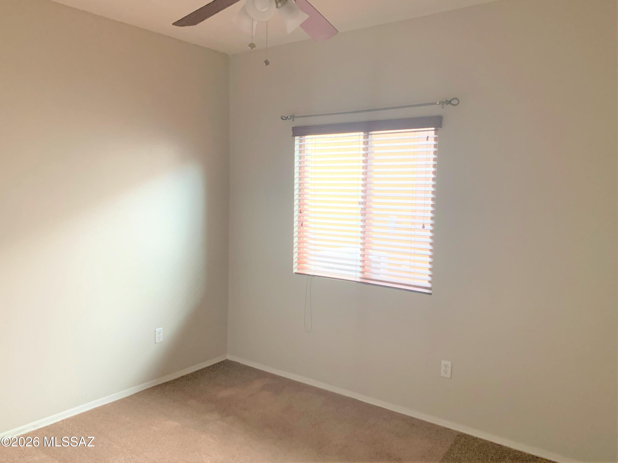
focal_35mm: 26
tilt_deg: -4.1
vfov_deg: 53.1
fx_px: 464
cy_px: 232
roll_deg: +1.1
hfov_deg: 67.3
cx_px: 309
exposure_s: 1/60
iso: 320
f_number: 1.8
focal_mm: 4.25
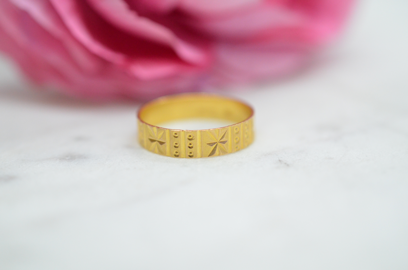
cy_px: 135
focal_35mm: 60
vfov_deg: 22.5
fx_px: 679
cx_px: 204
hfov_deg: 33.5
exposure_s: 1/1600
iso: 3200
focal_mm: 40
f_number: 4
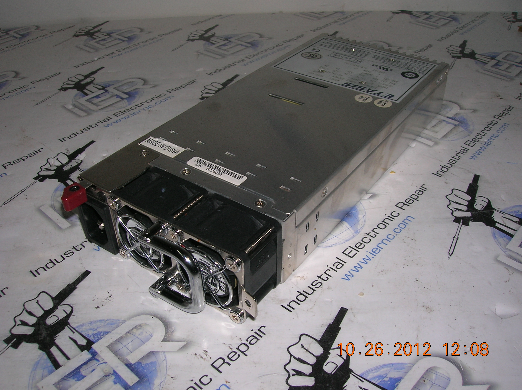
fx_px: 512
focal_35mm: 34
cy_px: 195
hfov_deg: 54.0
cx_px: 261
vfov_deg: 41.7
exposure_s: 1/60.1
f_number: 4.9
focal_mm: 5.7
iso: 50
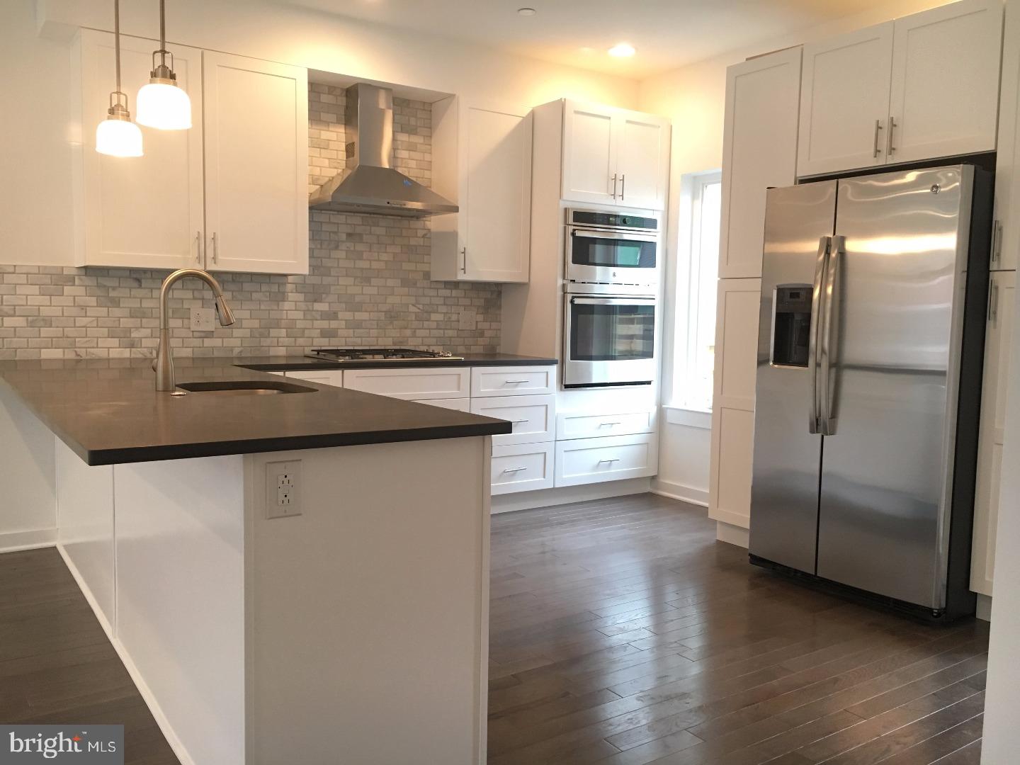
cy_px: 382
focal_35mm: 29
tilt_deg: -4.2
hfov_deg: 61.7
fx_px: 855
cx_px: 510
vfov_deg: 48.2
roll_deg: -0.5
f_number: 2.2
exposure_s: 1/30
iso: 125
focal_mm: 4.15
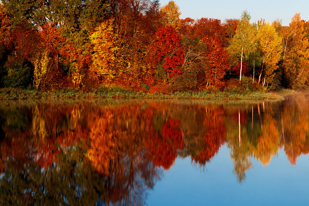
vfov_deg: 9.4
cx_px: 193
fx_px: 1244
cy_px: 66
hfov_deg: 14.2
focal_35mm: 145
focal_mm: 105
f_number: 4.5
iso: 400
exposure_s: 1/2500
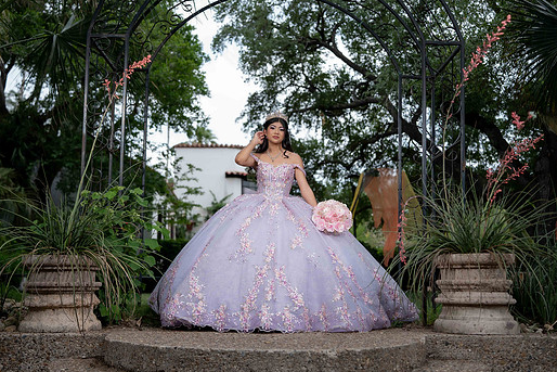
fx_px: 681
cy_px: 170
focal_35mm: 44
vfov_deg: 30.5
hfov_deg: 44.5
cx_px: 272
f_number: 2.2
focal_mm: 39
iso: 80
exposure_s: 1/800
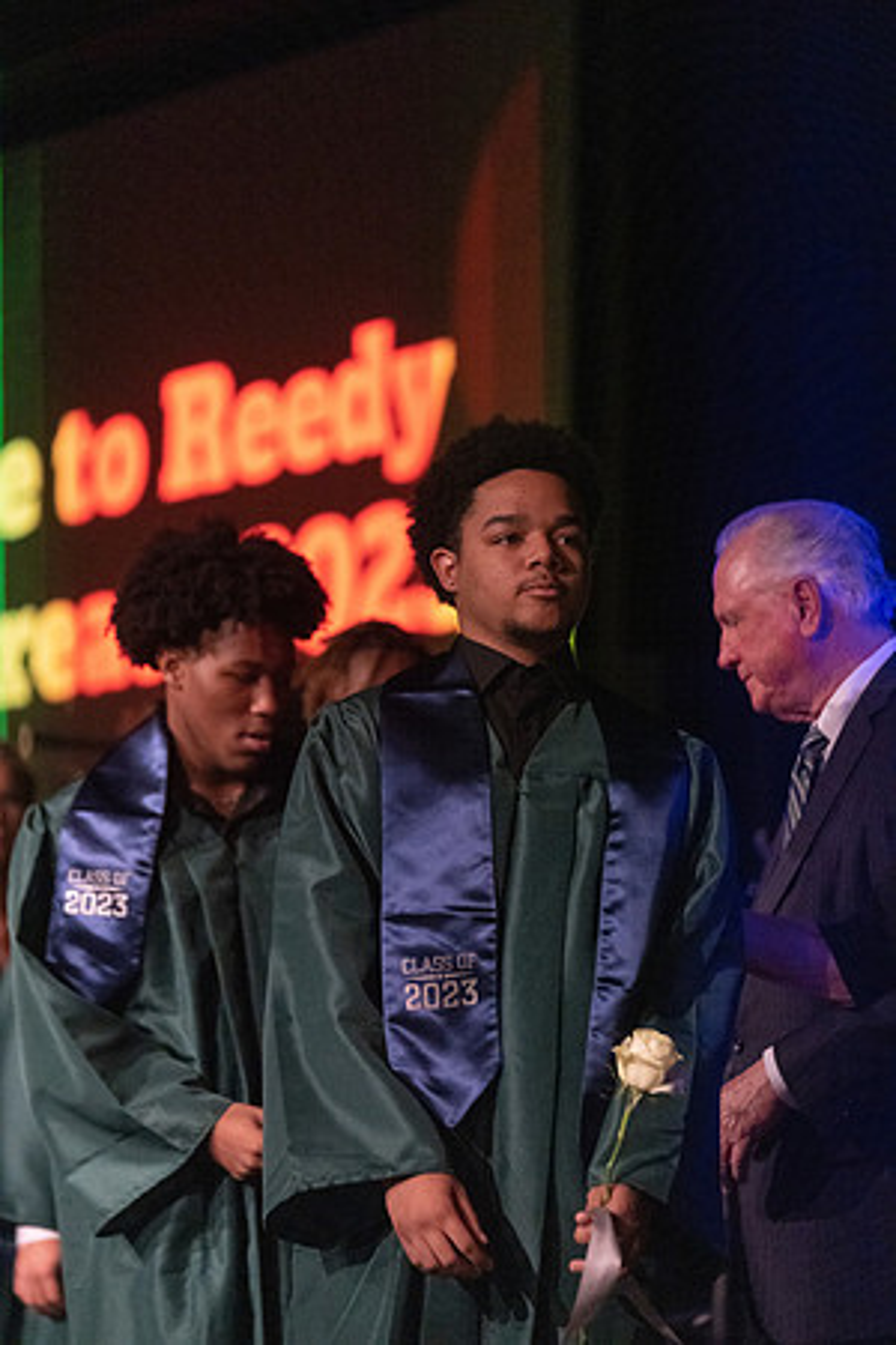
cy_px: 672
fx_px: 5376
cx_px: 448
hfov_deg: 9.5
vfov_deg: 14.3
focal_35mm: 144
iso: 16000
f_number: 2.8
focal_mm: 144
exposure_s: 1/1000
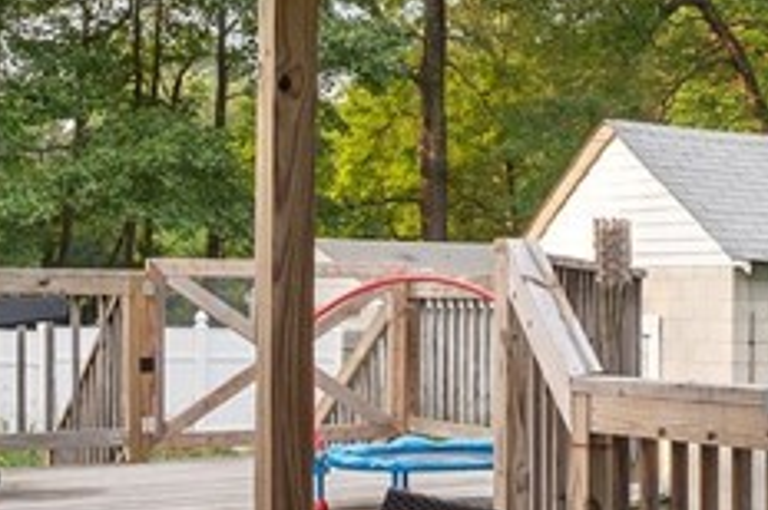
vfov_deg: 18.1
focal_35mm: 75
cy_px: 339
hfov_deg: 24.9
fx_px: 1598
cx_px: 874
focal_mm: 16
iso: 100
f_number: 8
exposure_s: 1/6
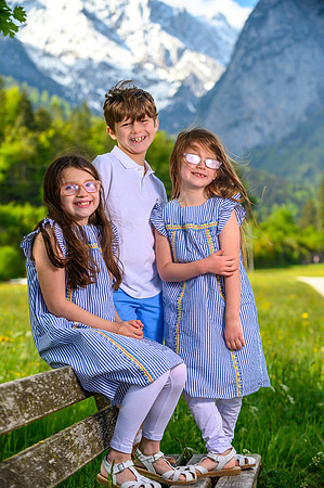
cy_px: 244
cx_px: 162
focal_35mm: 80
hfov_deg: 17.0
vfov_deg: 25.4
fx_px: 1082
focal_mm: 80
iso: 100
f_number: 4
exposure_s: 1/800
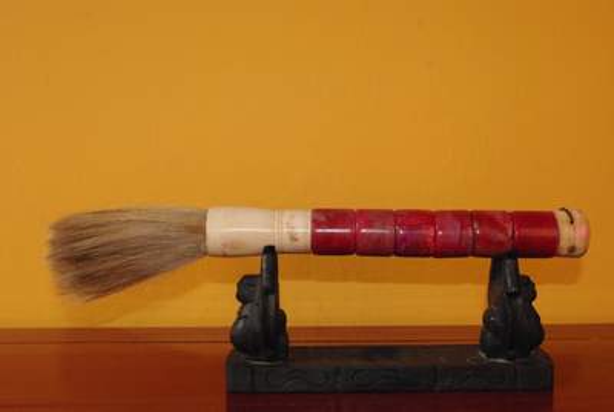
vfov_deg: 29.3
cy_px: 206
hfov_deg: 42.7
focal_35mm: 46
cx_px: 307
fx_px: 786
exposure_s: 1/60
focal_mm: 30.63
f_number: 8
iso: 1600
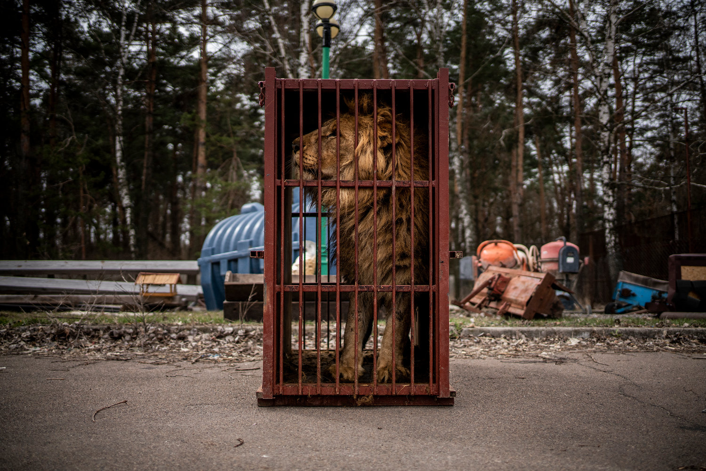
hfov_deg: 54.4
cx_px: 353
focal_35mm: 35
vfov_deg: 37.9
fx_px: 686
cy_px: 236
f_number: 1.8
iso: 640
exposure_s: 1/6400
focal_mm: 35
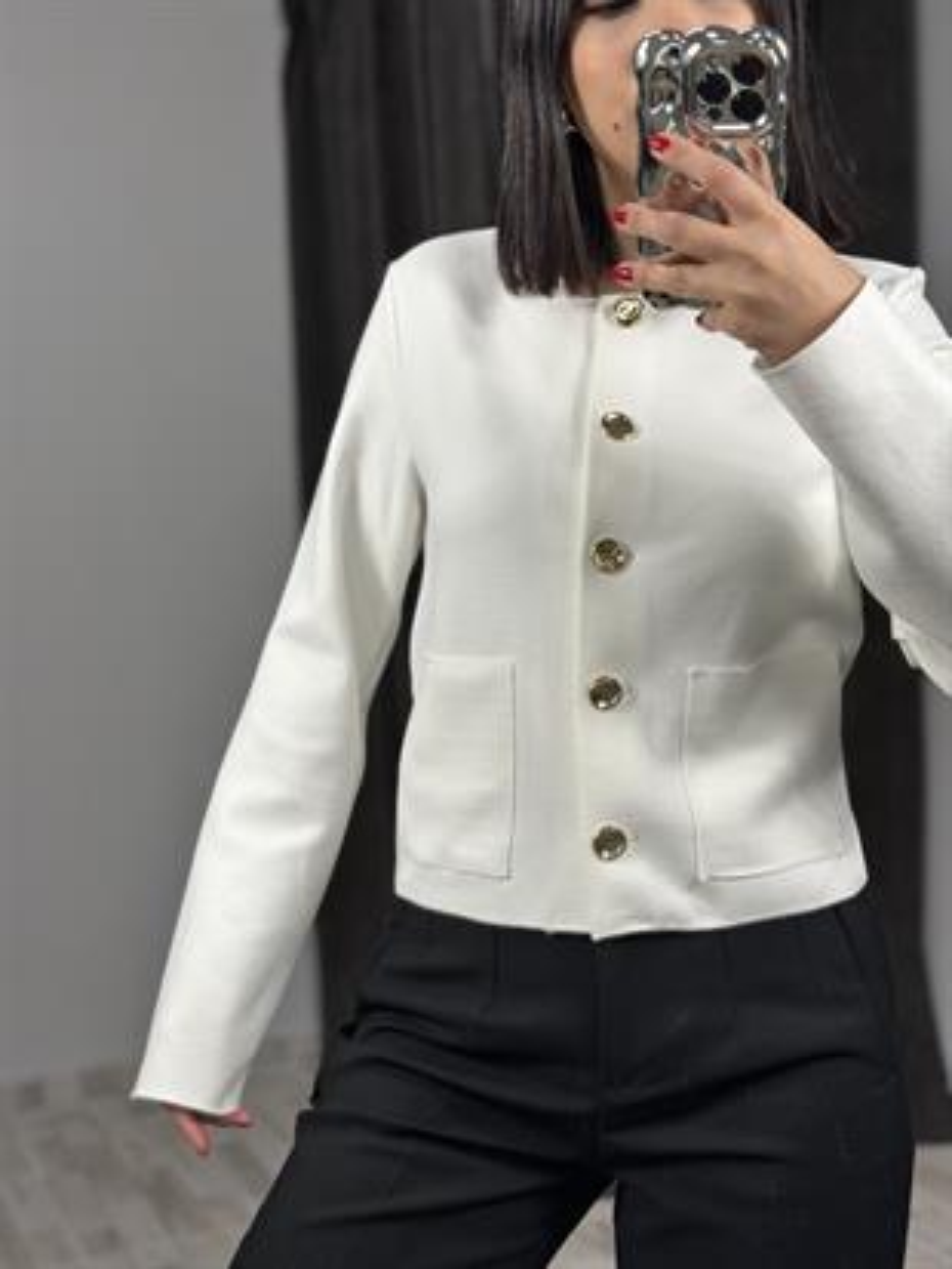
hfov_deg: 30.3
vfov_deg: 39.6
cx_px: 476
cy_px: 634
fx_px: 1759
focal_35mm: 48
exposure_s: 1/100
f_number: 1.78
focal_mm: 6.86
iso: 100
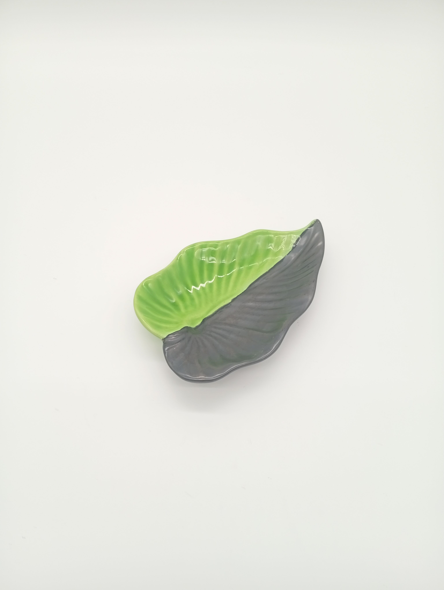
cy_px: 295
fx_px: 461
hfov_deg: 51.5
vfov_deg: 65.2
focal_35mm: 27
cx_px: 222
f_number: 1.8
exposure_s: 1/100
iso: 84
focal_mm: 3.98
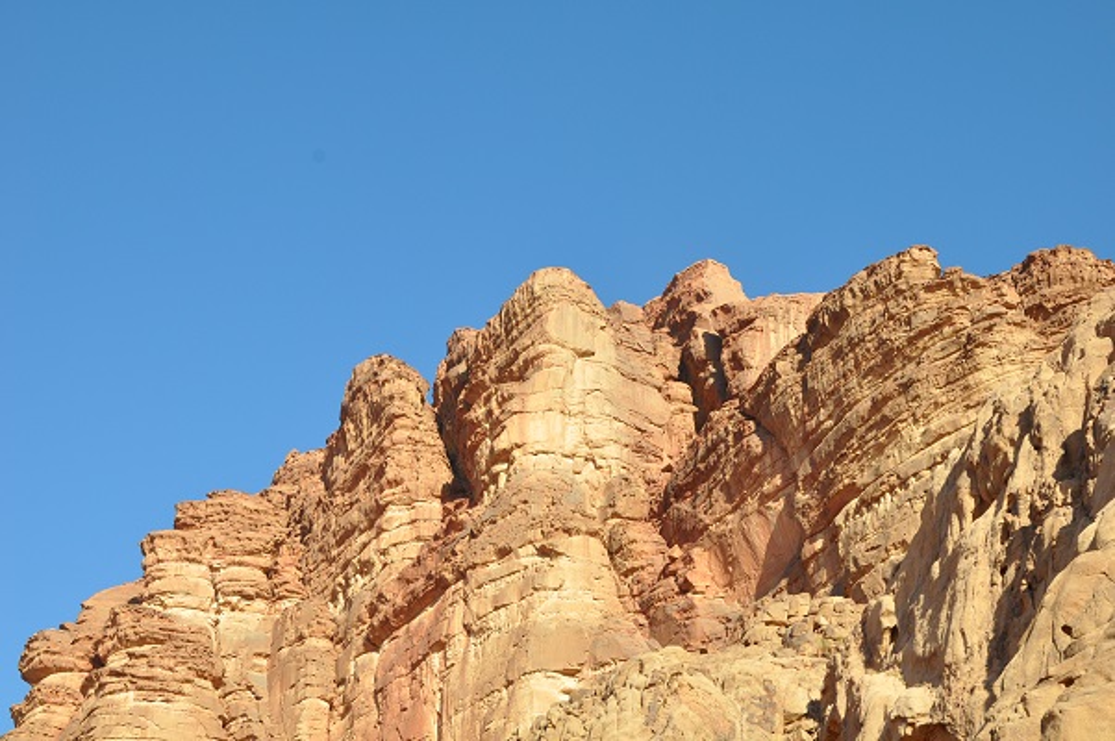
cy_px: 370
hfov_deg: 33.4
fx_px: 1856
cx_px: 558
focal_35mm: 60
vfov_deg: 22.6
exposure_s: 1/160
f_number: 13
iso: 200
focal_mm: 40
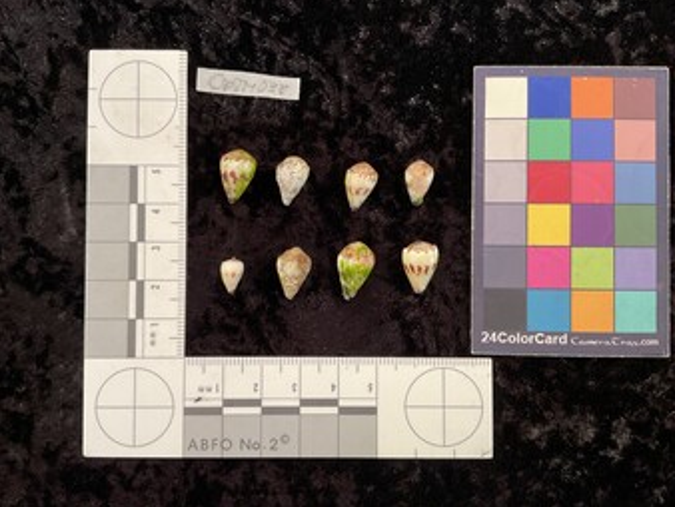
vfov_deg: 46.8
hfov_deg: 59.9
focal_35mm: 30
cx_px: 330
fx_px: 585
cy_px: 251
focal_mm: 3
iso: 100
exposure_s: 1/50
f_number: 1.8
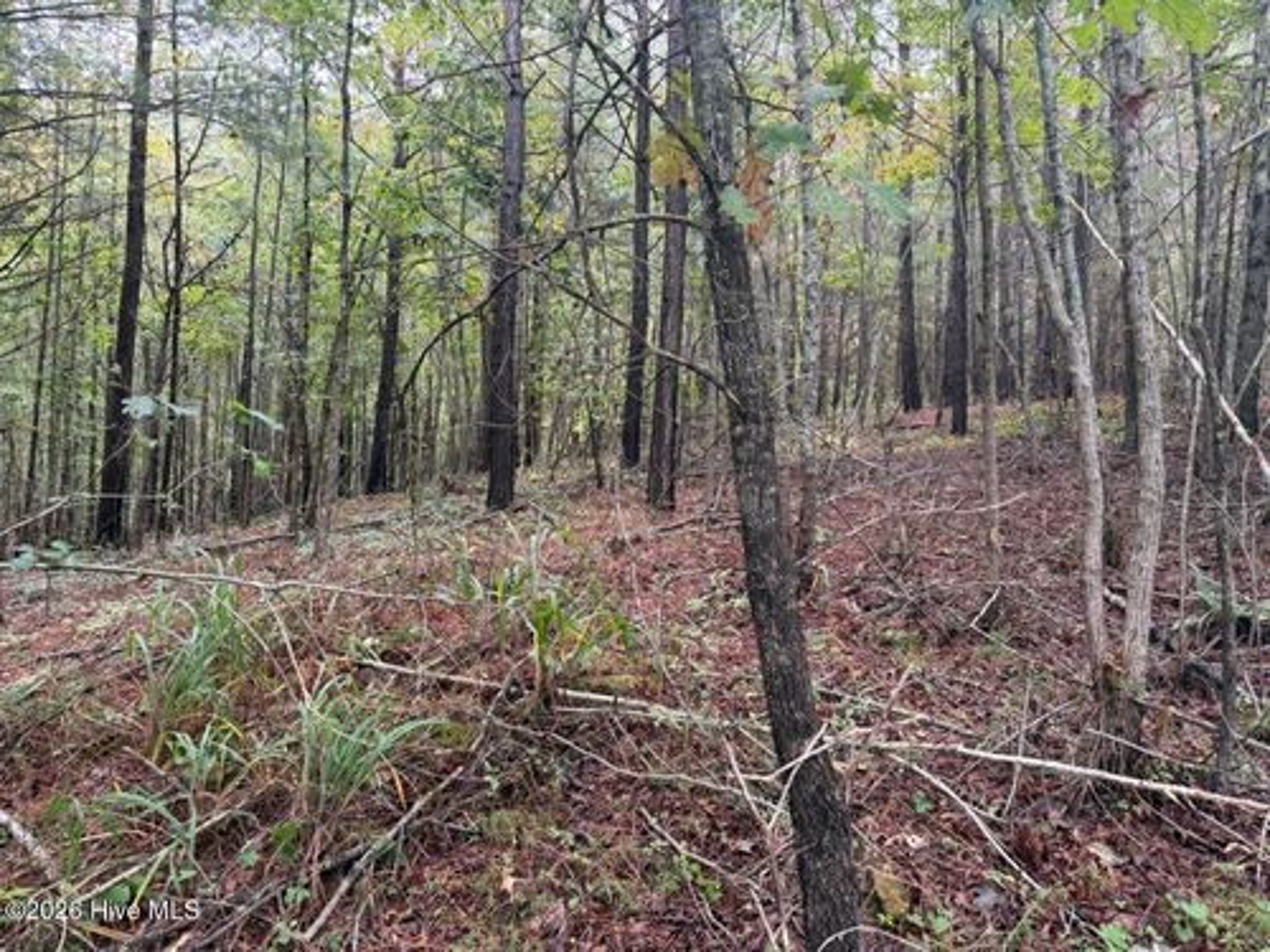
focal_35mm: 24
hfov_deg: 71.6
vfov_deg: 56.8
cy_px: 476
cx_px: 635
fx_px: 881
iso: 160
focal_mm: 6.76
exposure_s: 1/121
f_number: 1.78
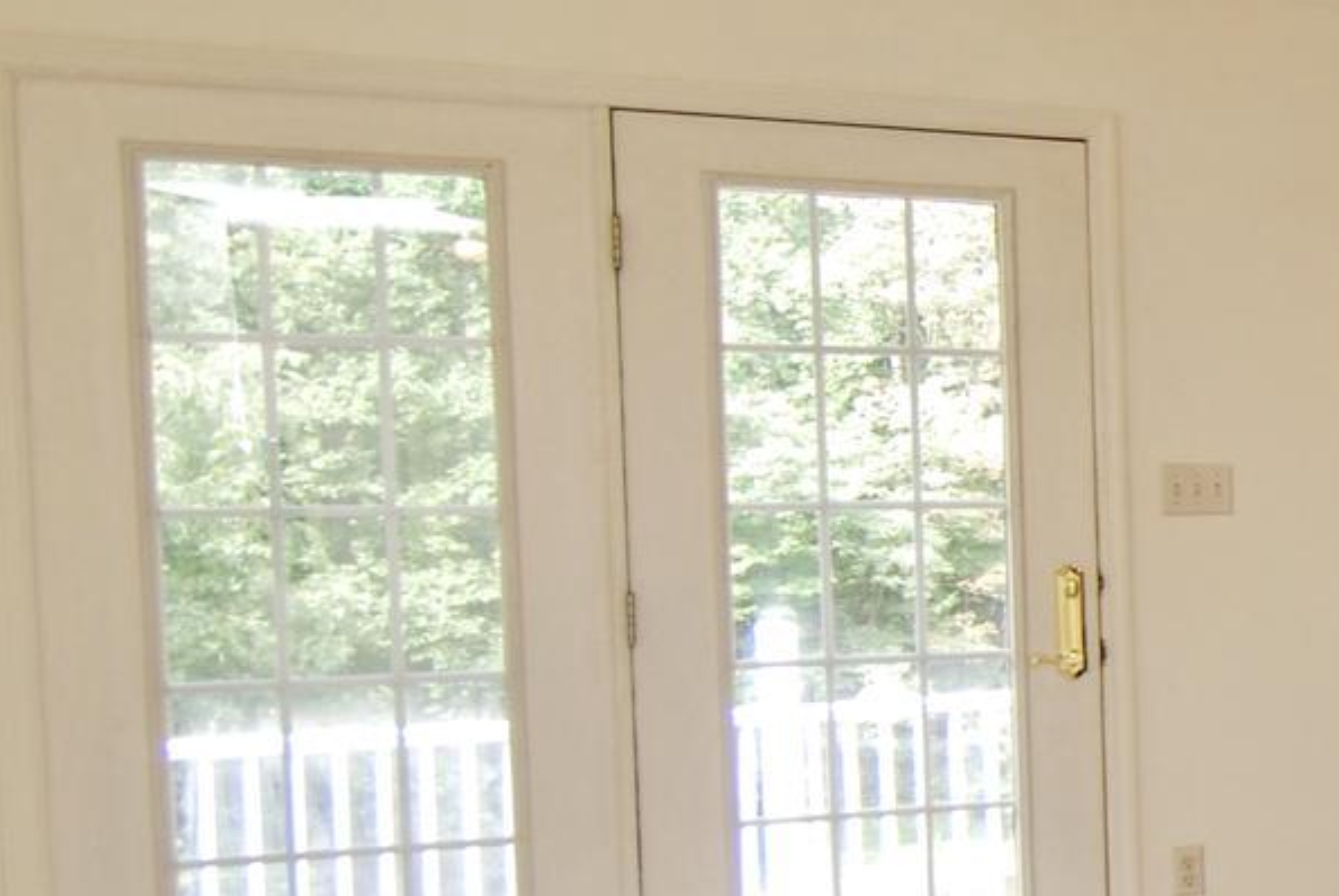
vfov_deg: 21.8
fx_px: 2308
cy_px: 642
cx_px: 1978
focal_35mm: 62
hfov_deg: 25.1
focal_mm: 12
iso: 200
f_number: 4
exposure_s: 1/60
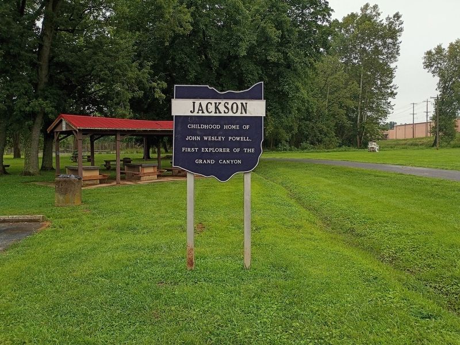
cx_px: 230
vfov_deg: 48.2
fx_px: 385
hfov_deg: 61.7
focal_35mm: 29
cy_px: 172
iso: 100
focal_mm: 4.27
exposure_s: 1/407
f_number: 1.8
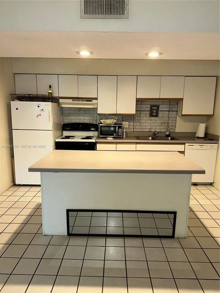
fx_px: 203
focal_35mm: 24
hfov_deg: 56.8
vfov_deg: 71.6
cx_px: 110
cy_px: 146
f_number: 1.78
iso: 100
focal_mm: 6.86
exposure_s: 1/24
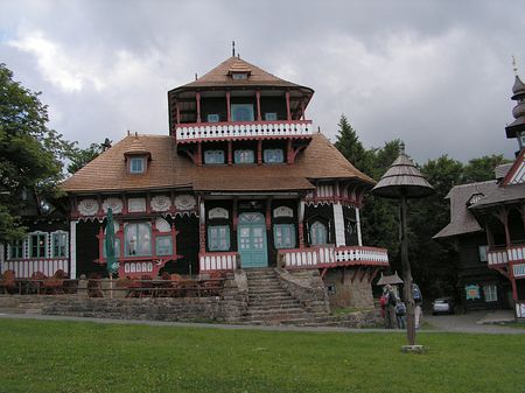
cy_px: 196
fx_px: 546
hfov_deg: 51.4
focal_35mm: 36
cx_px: 262
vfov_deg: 39.6
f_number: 3.2
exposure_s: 1/500
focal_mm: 6
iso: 50
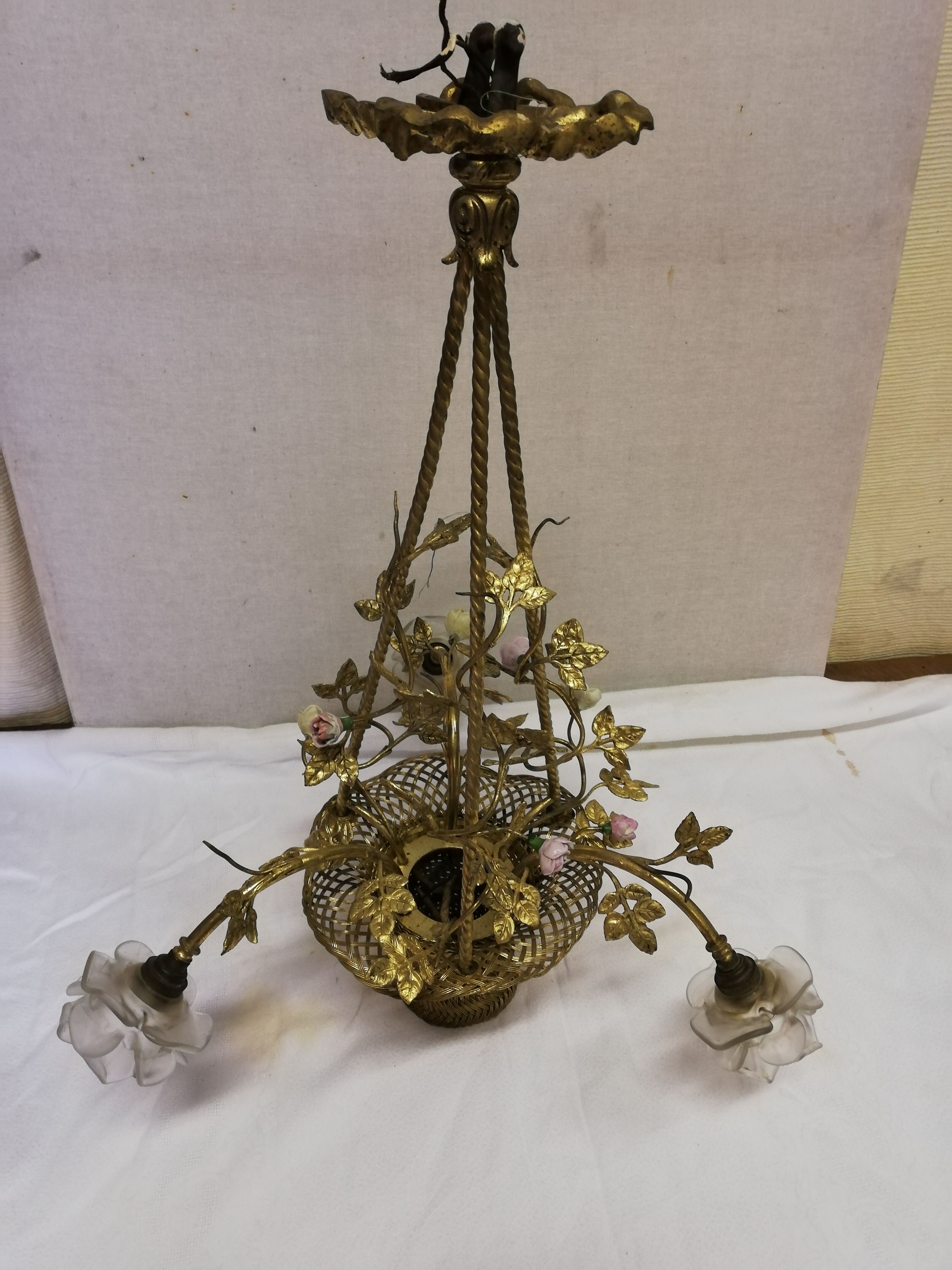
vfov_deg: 67.3
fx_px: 953
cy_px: 635
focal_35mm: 26
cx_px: 476
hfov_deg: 53.1
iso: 320
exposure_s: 1/33.3
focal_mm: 3.81
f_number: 2.2
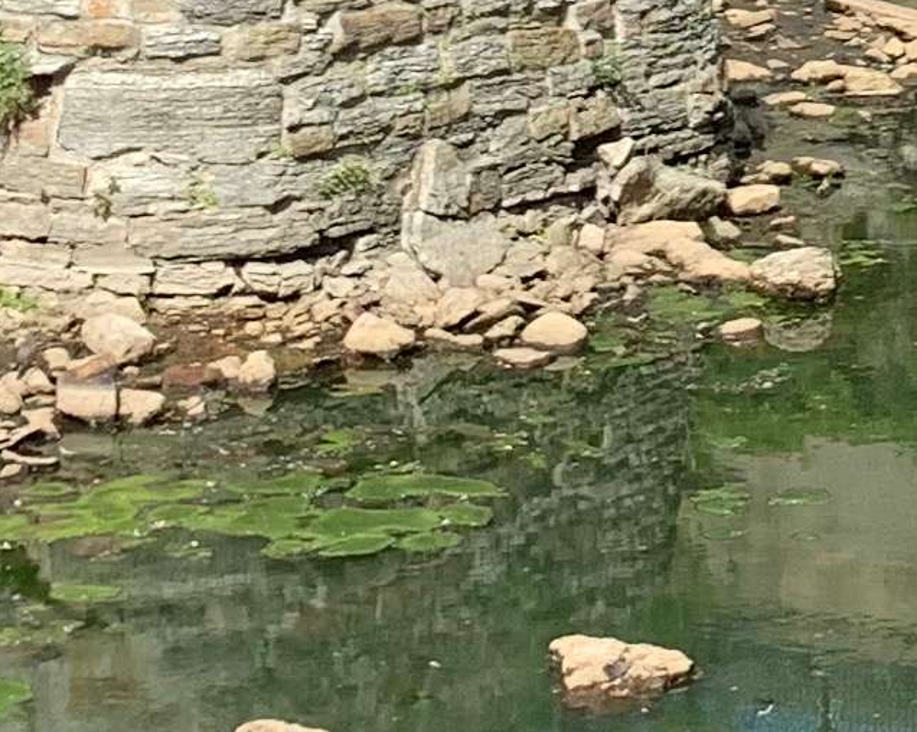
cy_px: -718
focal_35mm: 161
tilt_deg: +0.4
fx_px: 4367
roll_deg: -1.5
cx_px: 1611
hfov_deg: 11.2
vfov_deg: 9.0
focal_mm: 4.25
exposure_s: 1/1585
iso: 25
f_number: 1.8
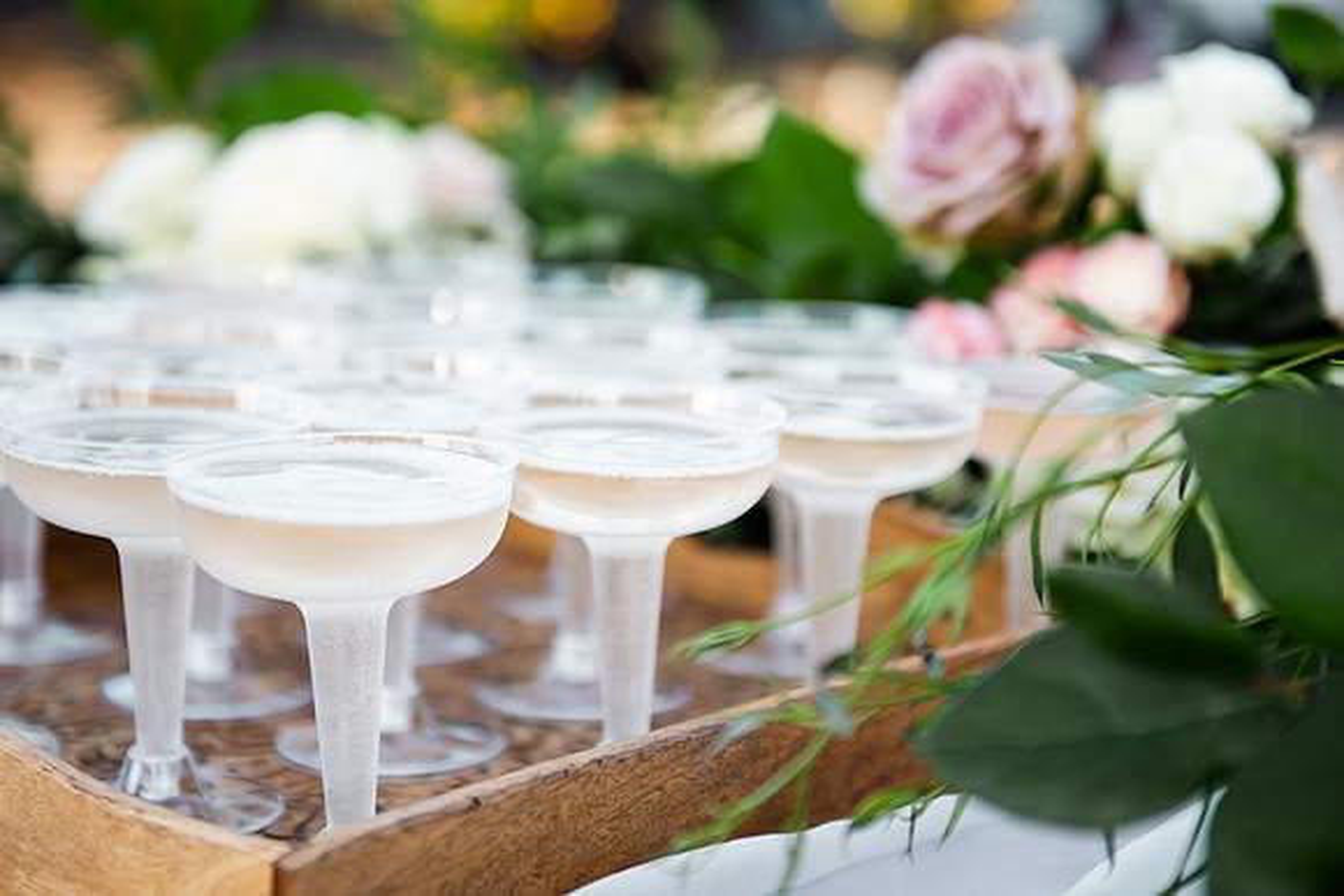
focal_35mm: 80
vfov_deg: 17.2
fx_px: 2970
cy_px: 388
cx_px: 651
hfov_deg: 25.5
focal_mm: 70
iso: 400
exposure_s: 1/1000
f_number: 2.8
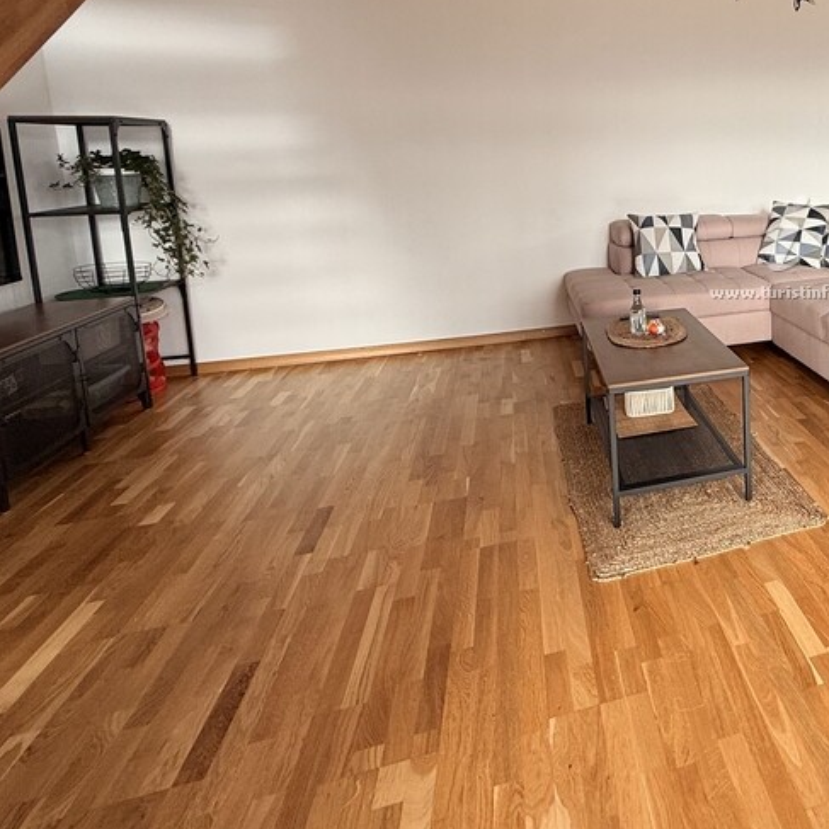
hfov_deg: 52.1
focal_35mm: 26
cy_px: 235
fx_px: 704
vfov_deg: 58.6
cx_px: 776
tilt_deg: -7.5
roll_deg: +1.4
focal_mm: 2.22
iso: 64
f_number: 2.2
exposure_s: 1/99
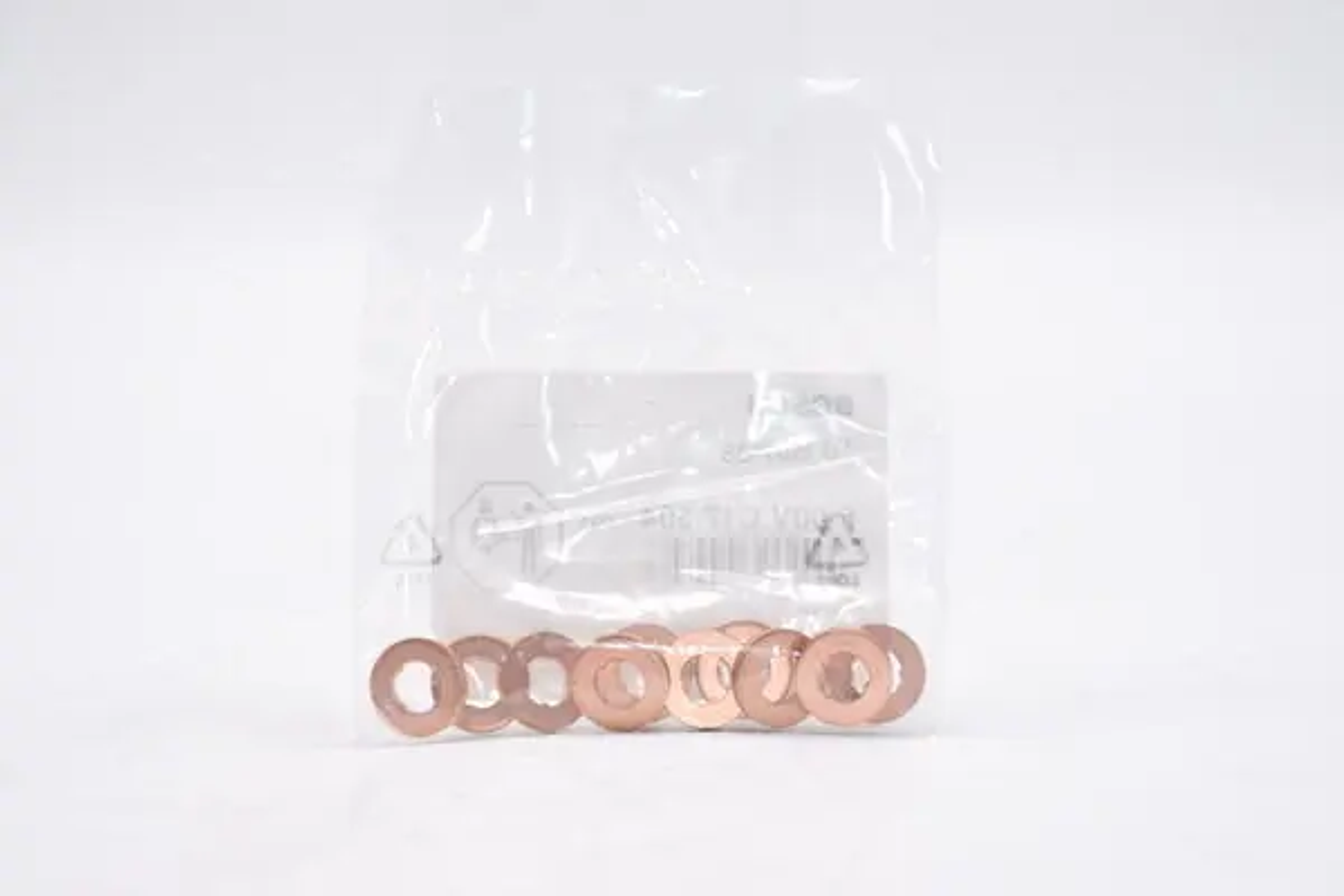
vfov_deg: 10.2
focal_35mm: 135
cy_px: 448
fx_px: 5040
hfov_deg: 15.2
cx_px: 672
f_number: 3.2
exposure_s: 1/200
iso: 100
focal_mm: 90
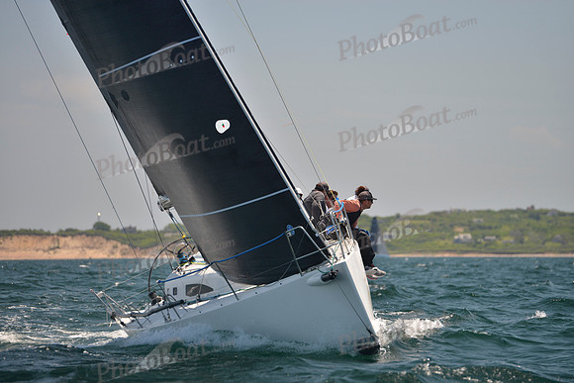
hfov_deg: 10.3
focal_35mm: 200
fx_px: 3189
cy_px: 192
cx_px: 287
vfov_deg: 6.9
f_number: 4
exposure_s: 1/1000
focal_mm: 200
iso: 280
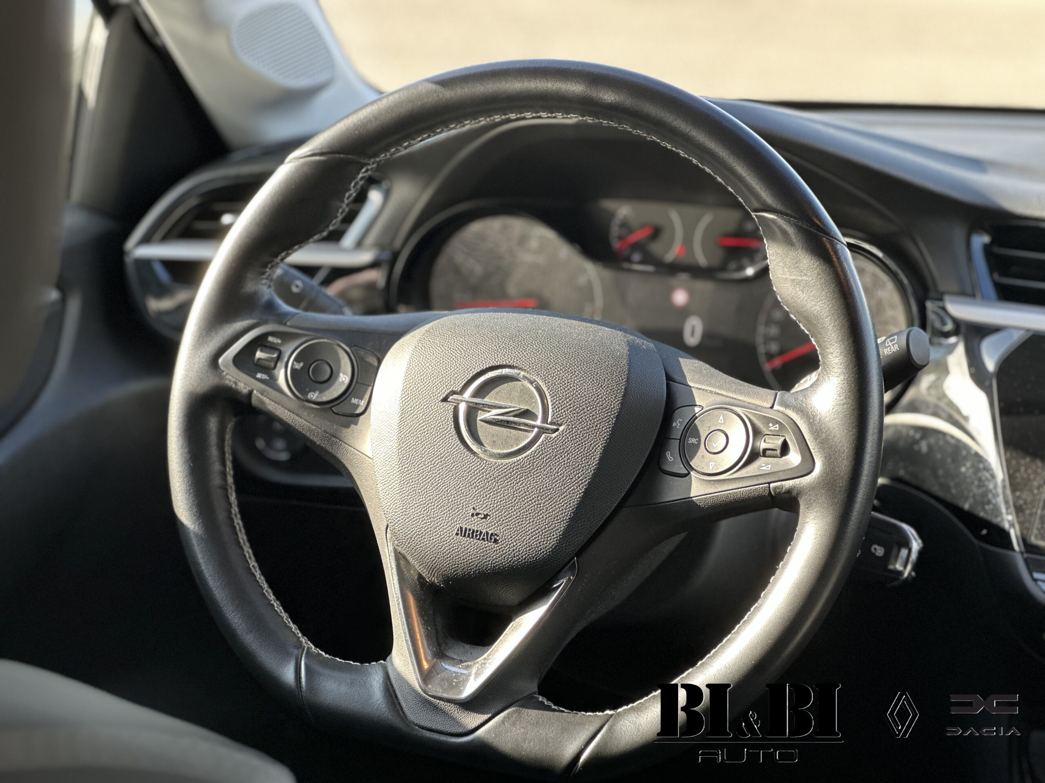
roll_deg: -0.9
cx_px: 522
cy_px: 392
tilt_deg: -16.9
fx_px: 2325
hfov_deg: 25.3
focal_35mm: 77
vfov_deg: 19.1
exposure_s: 1/121
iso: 100
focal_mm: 9
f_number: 2.8
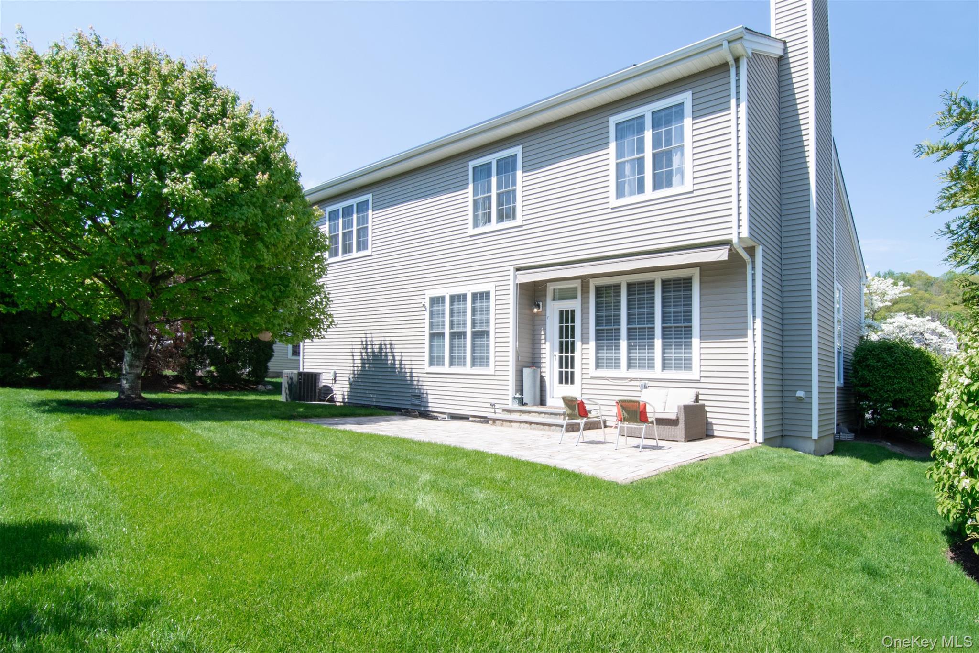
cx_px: 490
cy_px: 326
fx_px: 449
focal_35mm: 16
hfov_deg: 95.0
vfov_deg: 72.0
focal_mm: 11
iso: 400
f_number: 14
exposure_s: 1/160
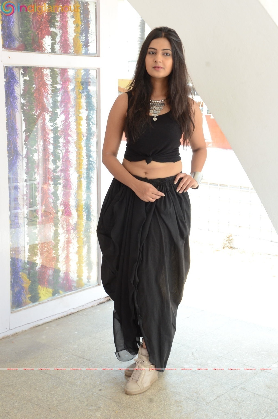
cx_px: 139
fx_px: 698
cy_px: 210
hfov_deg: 22.5
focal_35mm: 60
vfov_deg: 33.5
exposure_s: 1/125
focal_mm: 40
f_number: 7.1
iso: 1000
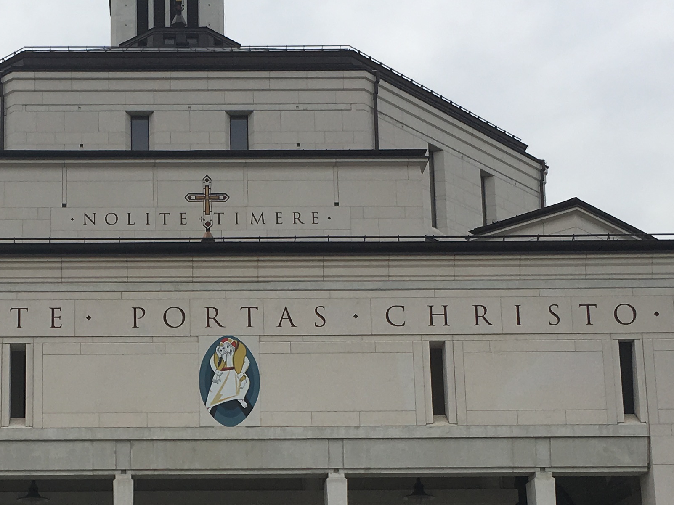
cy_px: 456
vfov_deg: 19.8
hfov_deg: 26.4
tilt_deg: +13.5
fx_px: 1421
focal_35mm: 73
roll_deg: -0.1
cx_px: 178
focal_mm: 4.15
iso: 25
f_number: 2.2
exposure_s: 1/1099
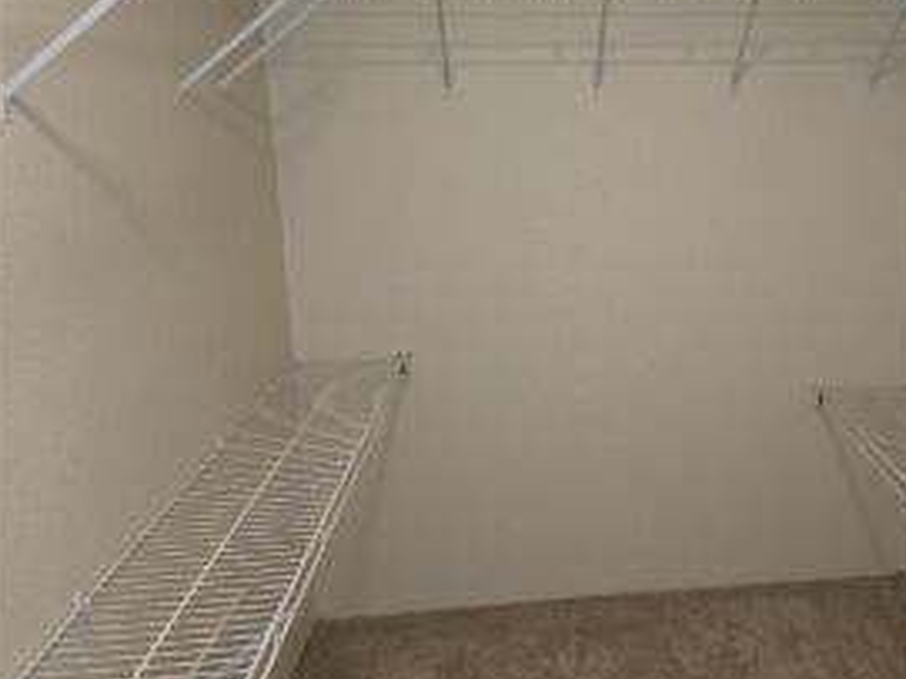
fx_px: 889
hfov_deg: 52.1
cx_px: 655
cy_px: 264
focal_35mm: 34
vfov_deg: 41.5
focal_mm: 6.3
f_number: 1.7
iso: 125
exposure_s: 1/60
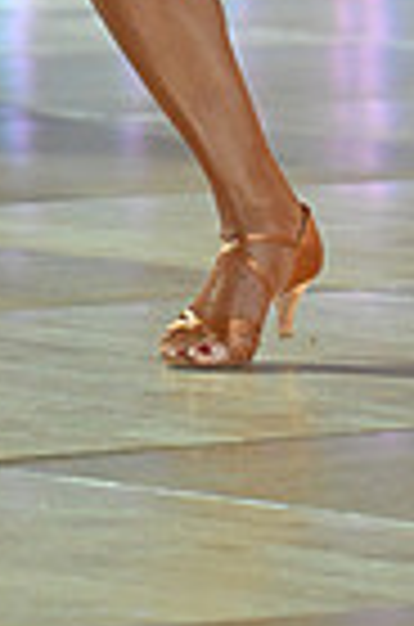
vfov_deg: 3.6
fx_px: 9794
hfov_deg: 2.4
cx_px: 367
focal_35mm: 565
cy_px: -563
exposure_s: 1/250
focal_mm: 135
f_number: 4
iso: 2000
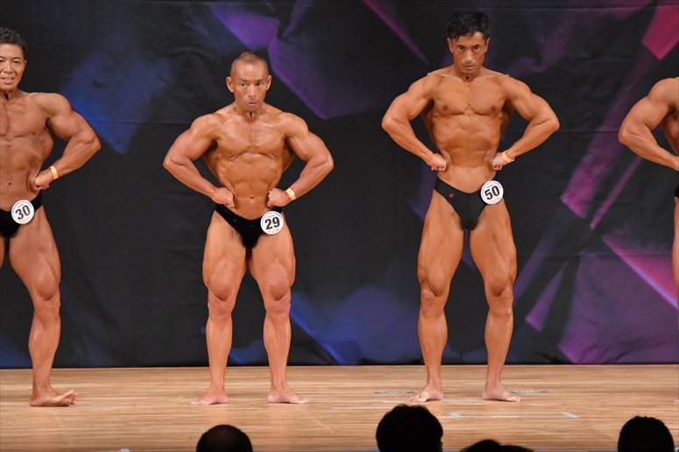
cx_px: 340
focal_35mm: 285
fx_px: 5373
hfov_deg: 7.2
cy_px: 226
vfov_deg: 4.8
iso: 5000
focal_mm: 190
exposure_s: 1/400
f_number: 5.6
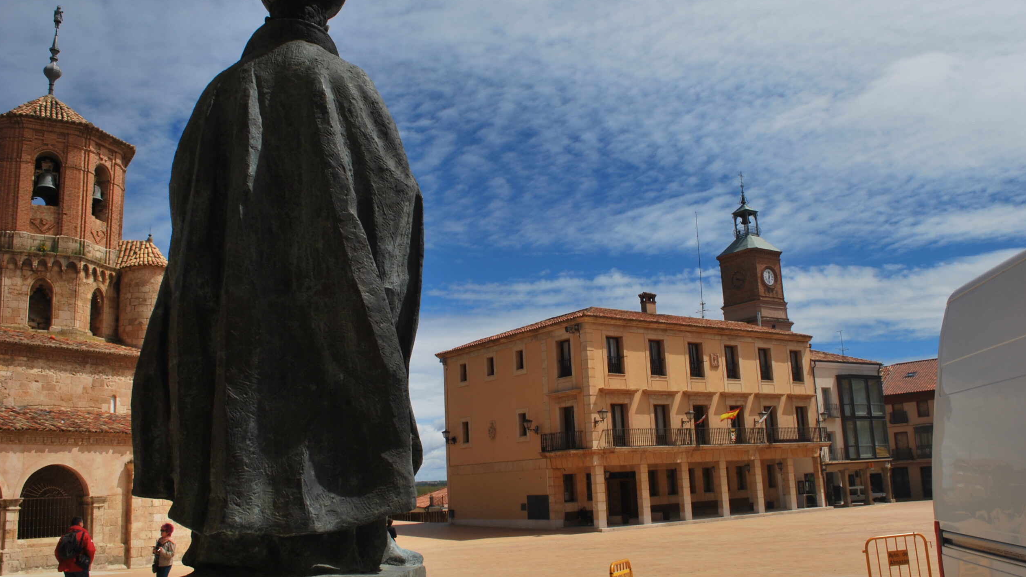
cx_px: 516
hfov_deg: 61.0
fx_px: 871
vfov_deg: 36.7
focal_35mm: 32
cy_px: 302
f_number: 18
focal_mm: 20
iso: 100
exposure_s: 1/125
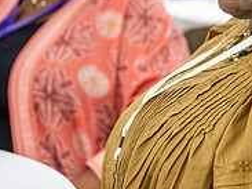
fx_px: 1753
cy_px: 61
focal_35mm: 241
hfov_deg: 8.2
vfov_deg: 6.2
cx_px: 198
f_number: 2.8
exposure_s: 1/160
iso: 2000
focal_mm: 79
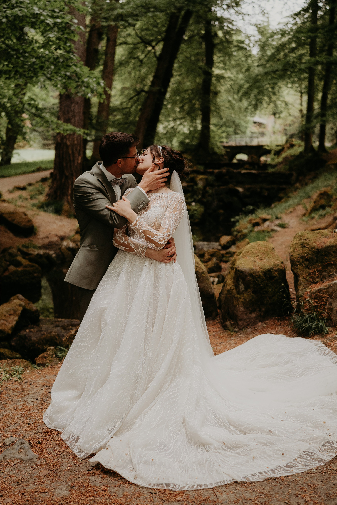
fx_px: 491
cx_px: 168
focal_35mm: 35
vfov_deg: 54.4
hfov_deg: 37.9
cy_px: 252
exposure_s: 1/250
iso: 1600
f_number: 2
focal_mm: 35
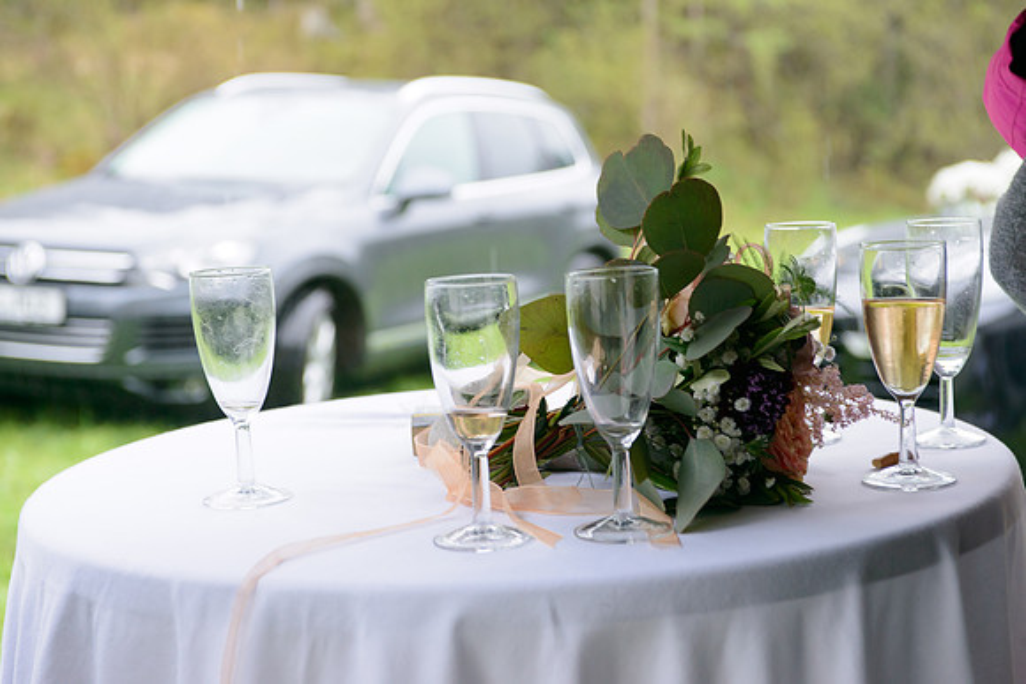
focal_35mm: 70
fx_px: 1995
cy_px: 342
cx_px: 513
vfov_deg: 19.5
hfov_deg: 28.8
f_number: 5.6
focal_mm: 70
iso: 800
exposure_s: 1/125
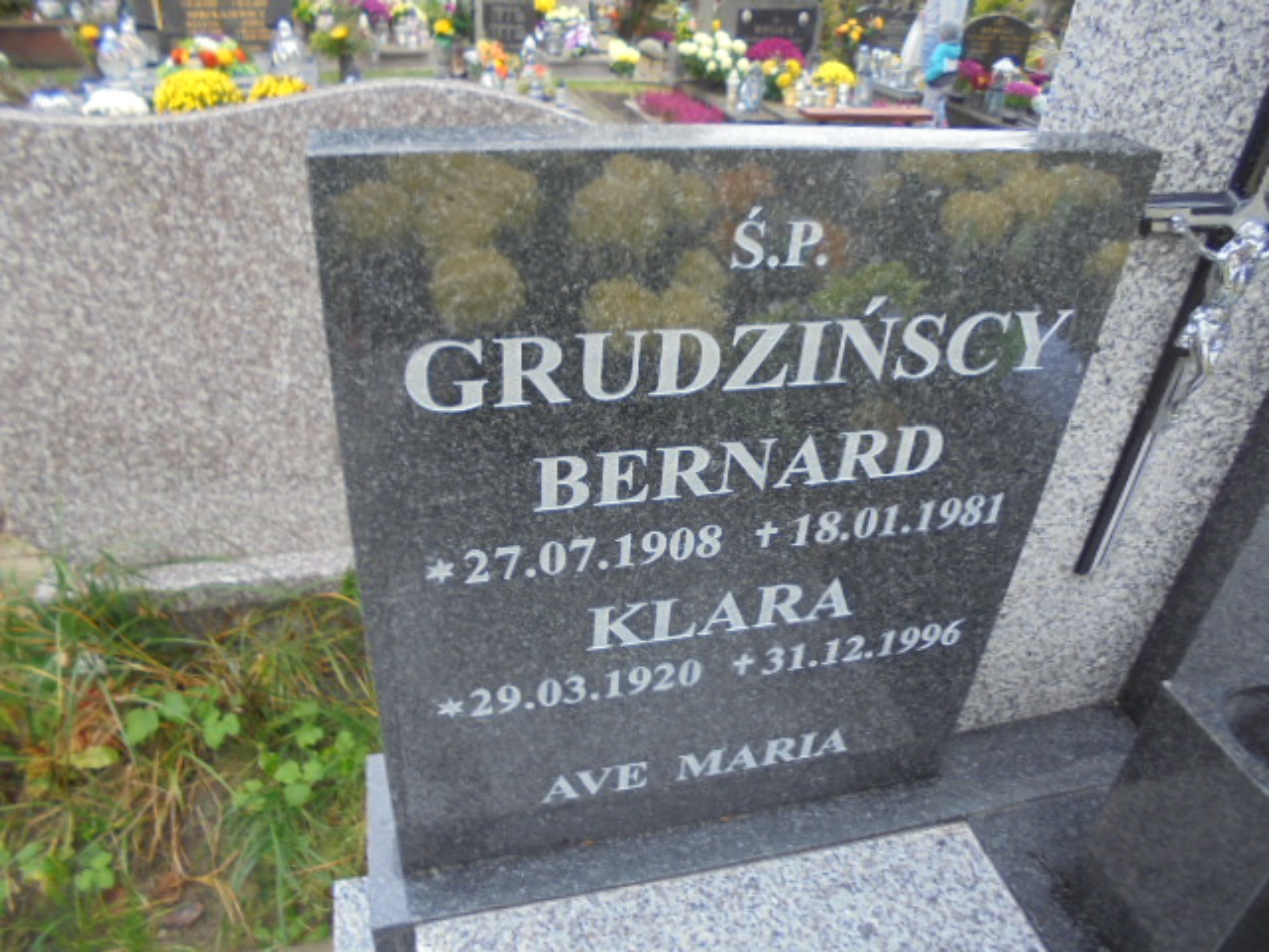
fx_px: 953
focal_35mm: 26
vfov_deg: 53.1
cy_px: 476
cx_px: 634
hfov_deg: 67.3
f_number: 3.5
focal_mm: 4.6
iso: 100
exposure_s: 1/30
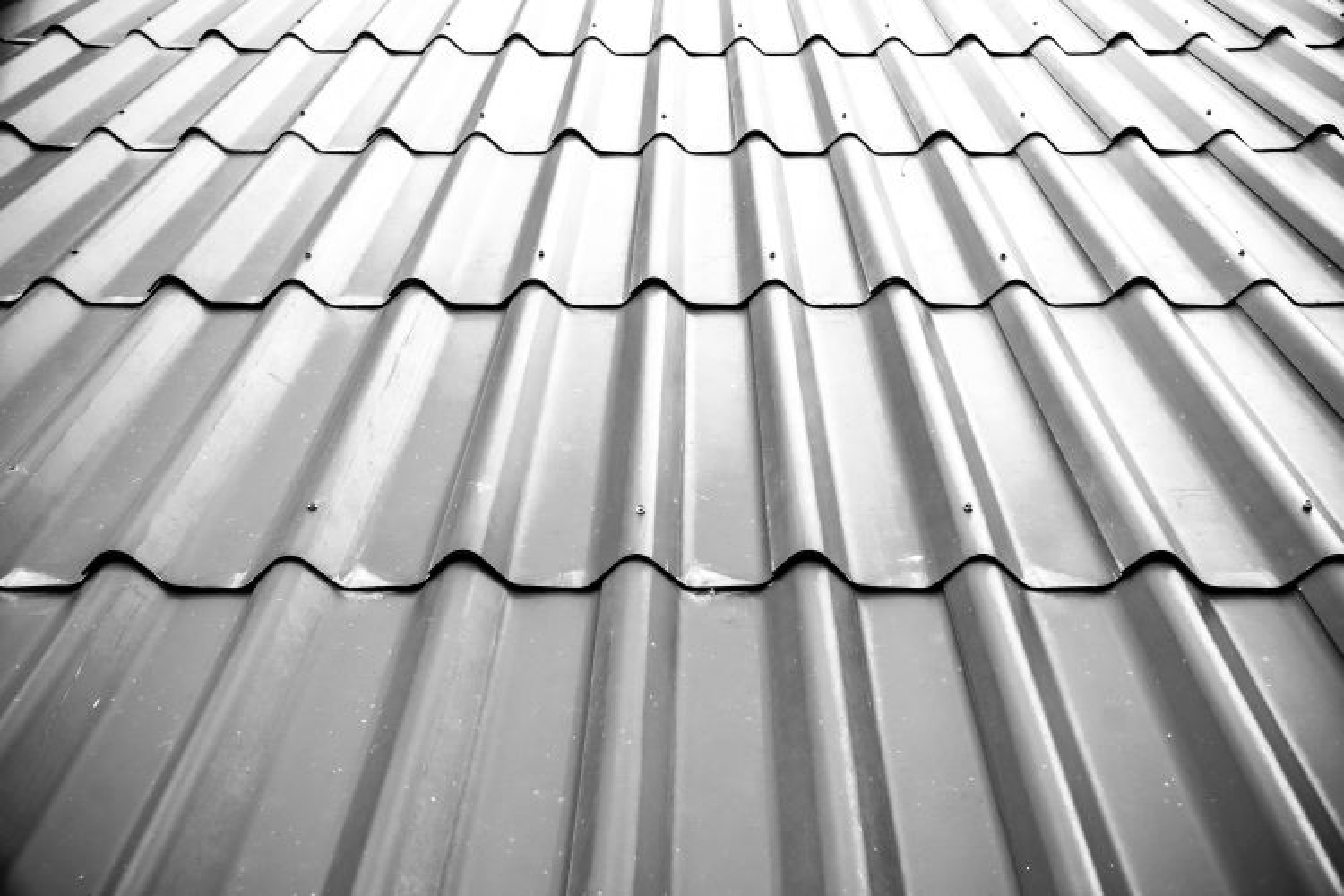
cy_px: 448
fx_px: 1568
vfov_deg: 31.9
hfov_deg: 46.4
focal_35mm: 42
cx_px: 672
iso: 100
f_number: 8
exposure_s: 1/320
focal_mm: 28
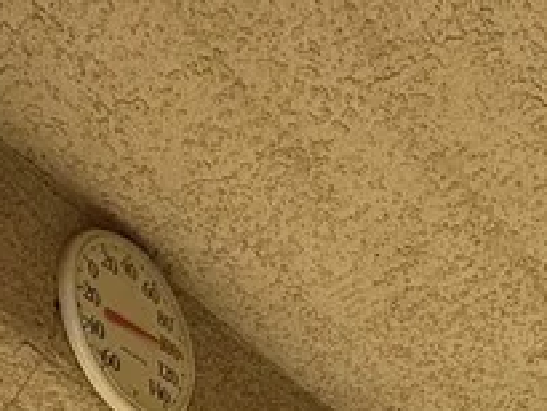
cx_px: 398
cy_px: 939
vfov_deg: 14.8
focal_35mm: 70
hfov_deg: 27.4
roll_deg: +1.0
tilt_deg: +2.1
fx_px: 1107
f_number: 2.2
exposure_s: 1/1901
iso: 50
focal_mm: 2.22
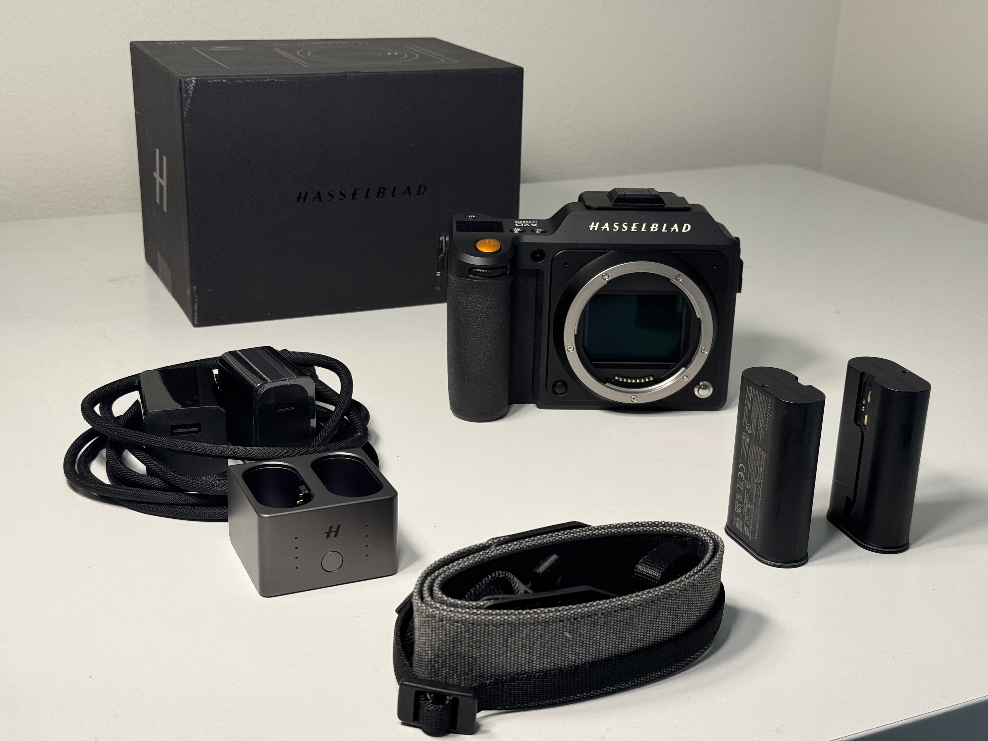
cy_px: 370
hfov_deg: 39.7
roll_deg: -1.9
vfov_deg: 30.3
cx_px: 494
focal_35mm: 48
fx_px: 1370
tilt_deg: -19.7
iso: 64
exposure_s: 1/328
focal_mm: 6.76
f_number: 1.78
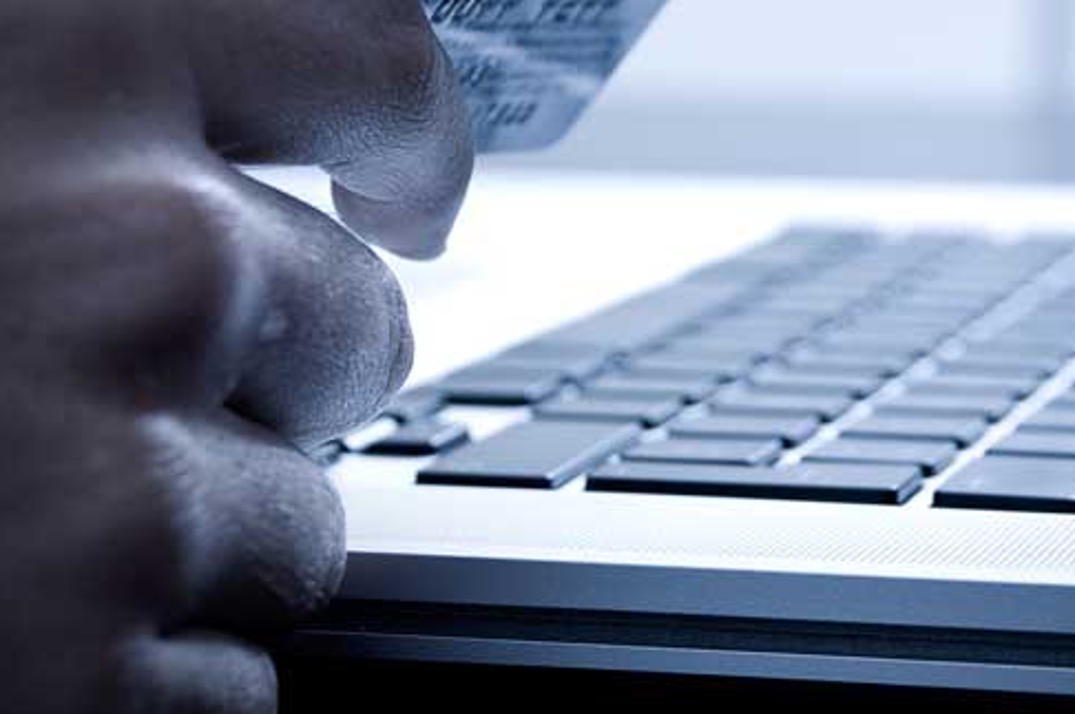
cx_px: 737
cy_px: 231
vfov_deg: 8.4
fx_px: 4862
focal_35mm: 163
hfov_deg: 12.6
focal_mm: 66
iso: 320
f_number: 7.1
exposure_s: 1/125
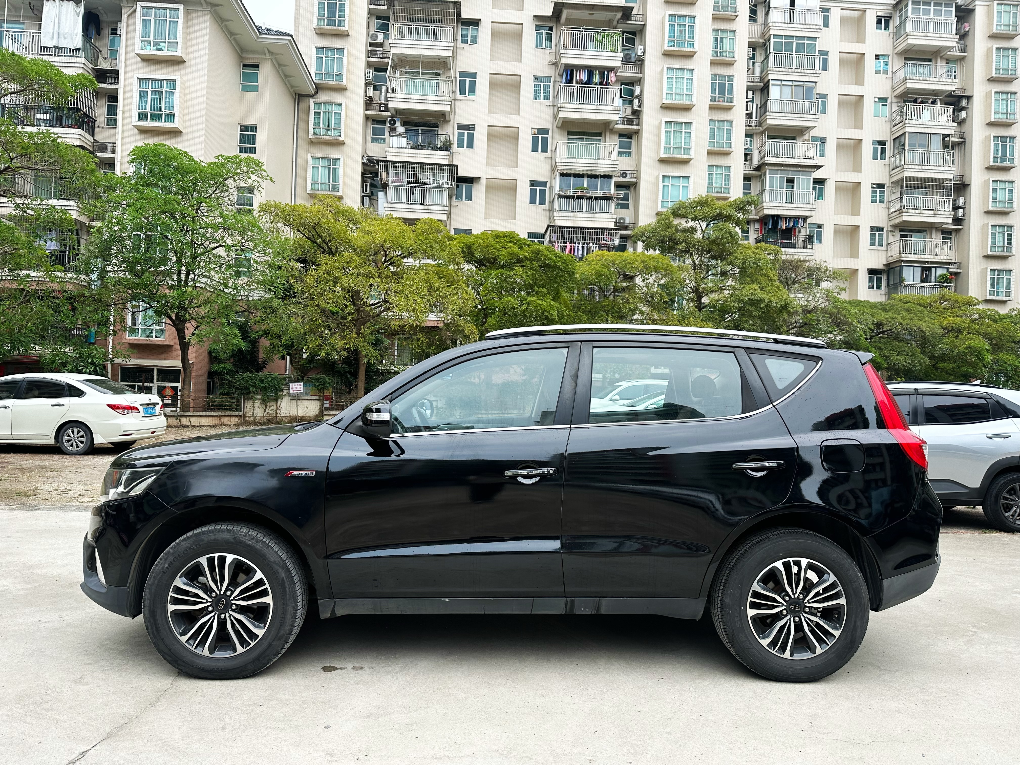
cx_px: 510
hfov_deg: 71.6
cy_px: 382
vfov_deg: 56.8
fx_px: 707
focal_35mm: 24
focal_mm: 6.86
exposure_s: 1/1453
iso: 80
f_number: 1.78
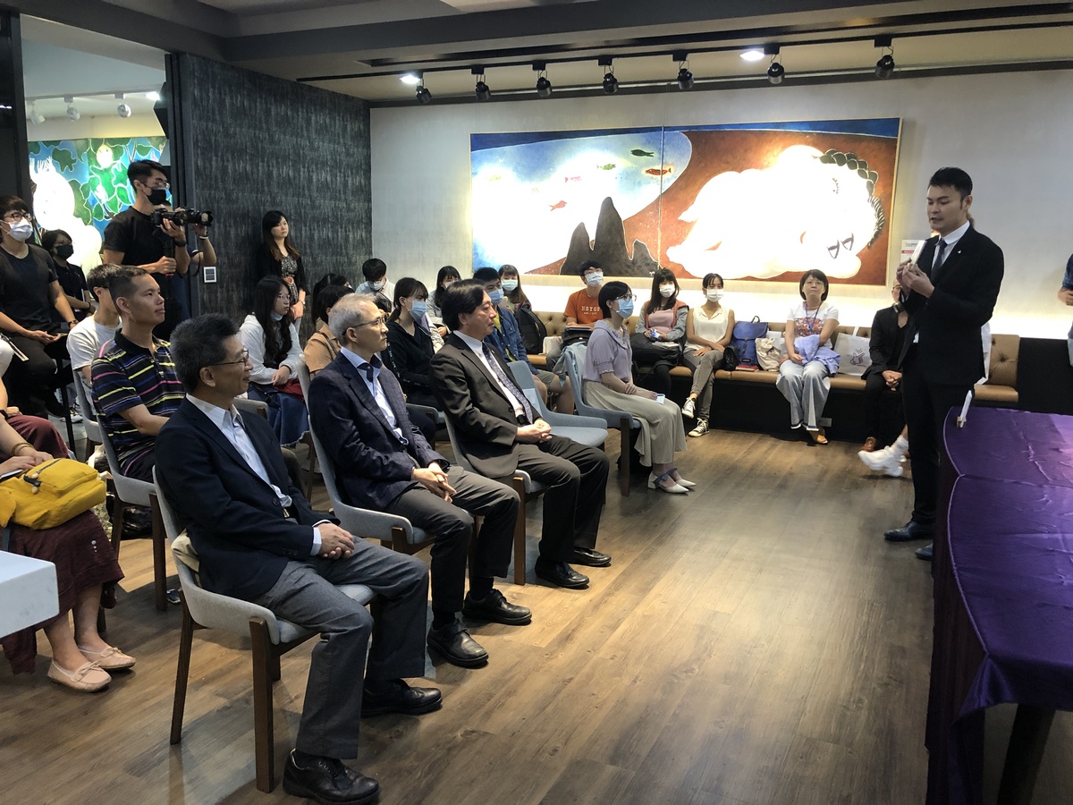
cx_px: 536
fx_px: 868
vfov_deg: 49.7
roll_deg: -0.4
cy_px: 402
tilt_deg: -10.6
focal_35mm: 28
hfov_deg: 63.4
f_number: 1.8
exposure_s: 1/15
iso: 50
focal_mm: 4
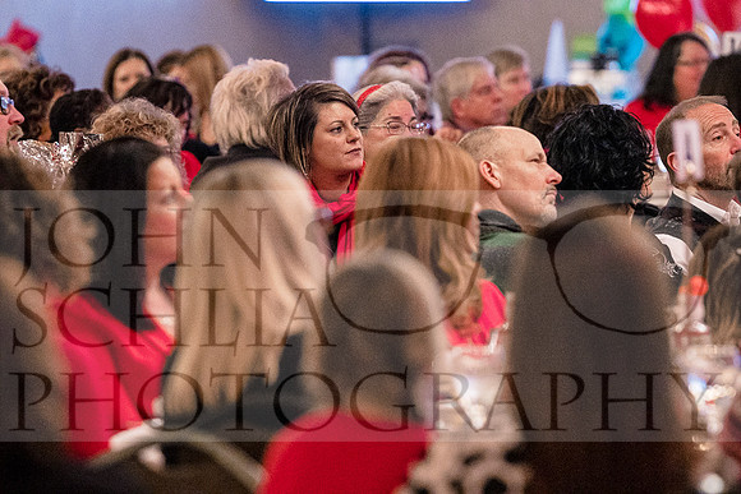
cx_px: 370
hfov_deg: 6.9
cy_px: 247
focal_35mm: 300
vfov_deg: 4.6
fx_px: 6176
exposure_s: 1/100
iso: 6400
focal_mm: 200
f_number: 4
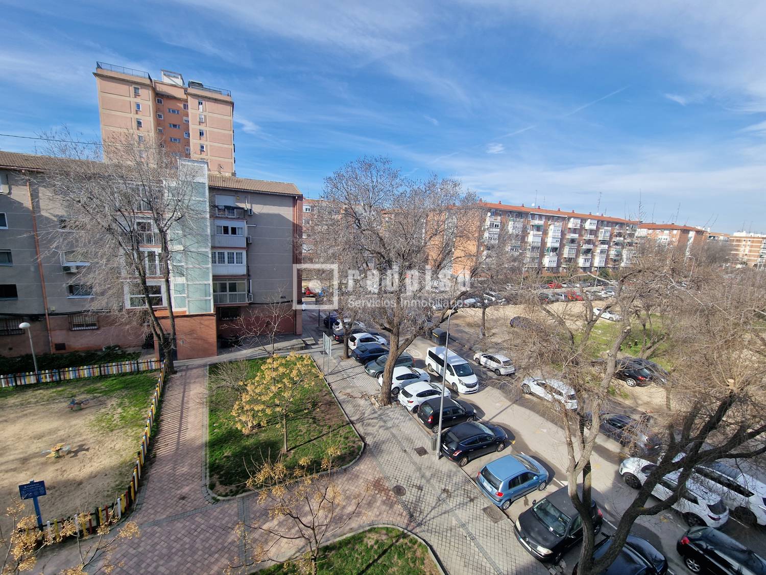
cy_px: 288
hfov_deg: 106.2
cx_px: 383
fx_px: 288
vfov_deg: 89.9
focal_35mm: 13
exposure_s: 1/1556
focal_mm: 2.2
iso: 50
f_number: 2.2
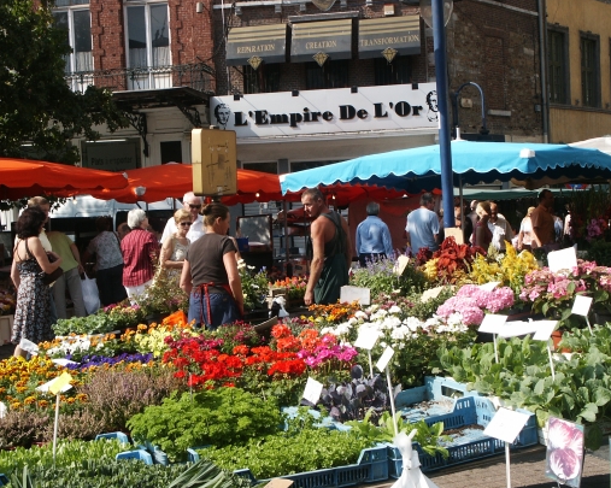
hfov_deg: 35.4
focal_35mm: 53
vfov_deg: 28.6
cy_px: 248
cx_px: 305
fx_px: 958
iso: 64
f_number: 8
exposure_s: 1/180
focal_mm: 10.38
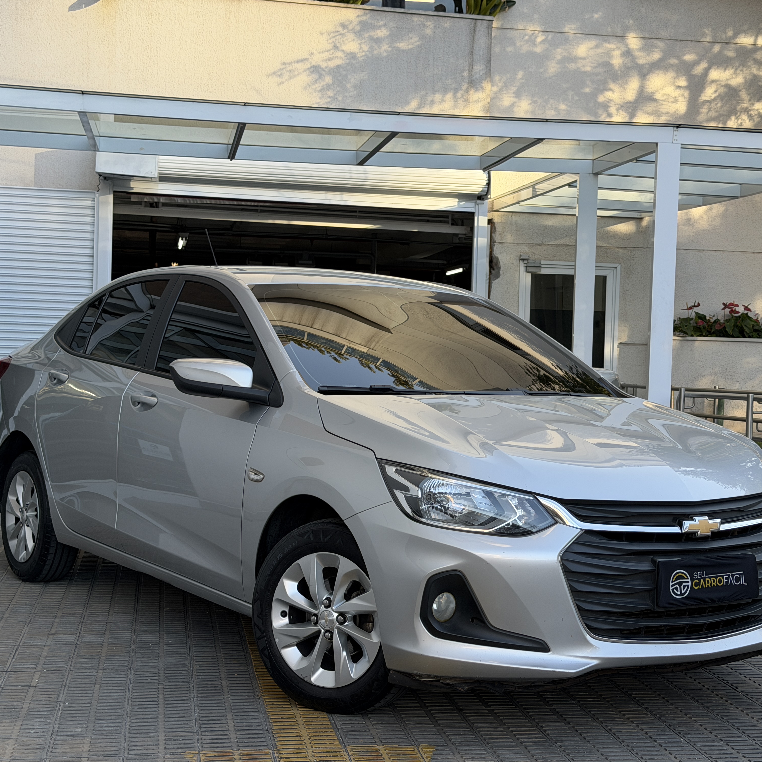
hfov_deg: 30.0
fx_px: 1420
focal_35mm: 57
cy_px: 383
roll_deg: -1.2
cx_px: 436
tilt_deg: -1.3
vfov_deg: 30.0
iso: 64
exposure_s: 1/382
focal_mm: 6.76
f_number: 1.78
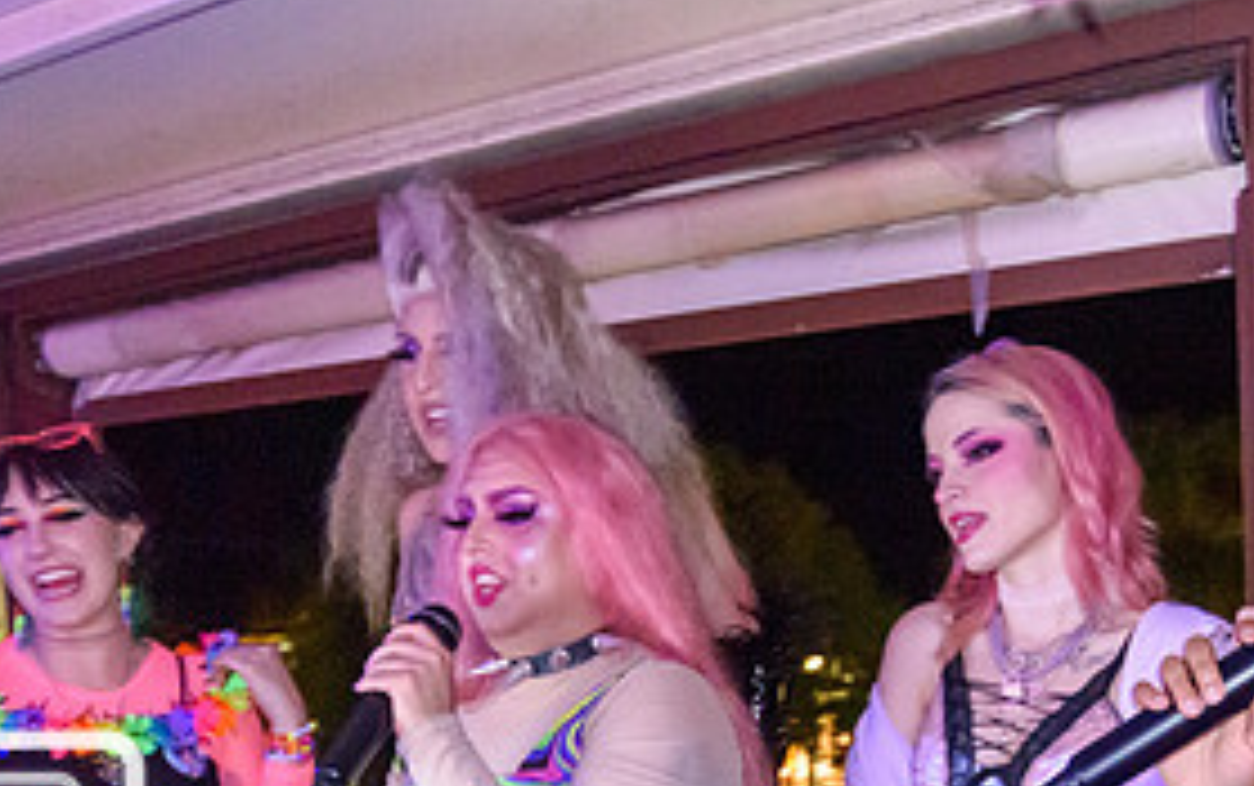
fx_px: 1847
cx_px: 872
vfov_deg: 23.2
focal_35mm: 54
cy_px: 761
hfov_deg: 37.0
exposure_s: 1/60
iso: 6400
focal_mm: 17
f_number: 3.5
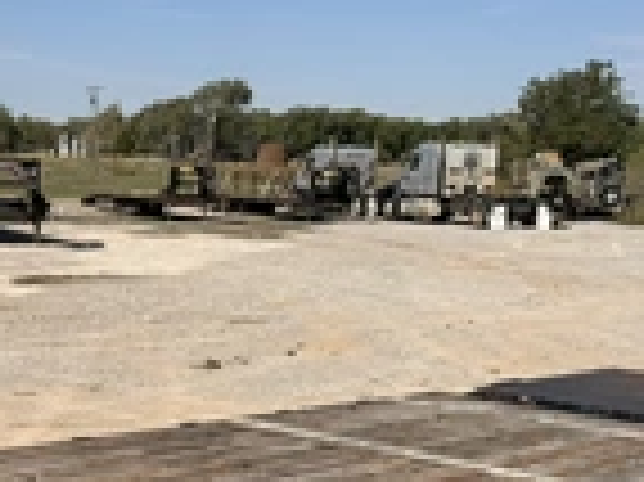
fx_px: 1245
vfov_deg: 21.1
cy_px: 487
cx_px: 50
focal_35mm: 67
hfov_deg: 27.8
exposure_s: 1/7353
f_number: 1.78
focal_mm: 6.76
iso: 80
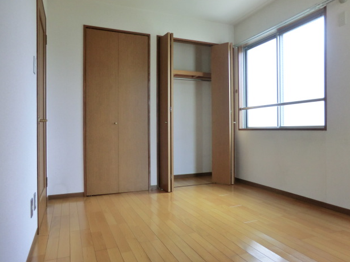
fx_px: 253
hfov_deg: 69.3
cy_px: 133
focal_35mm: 25
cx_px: 181
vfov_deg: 54.9
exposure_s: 1/60
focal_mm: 4.3
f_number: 3.2
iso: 160
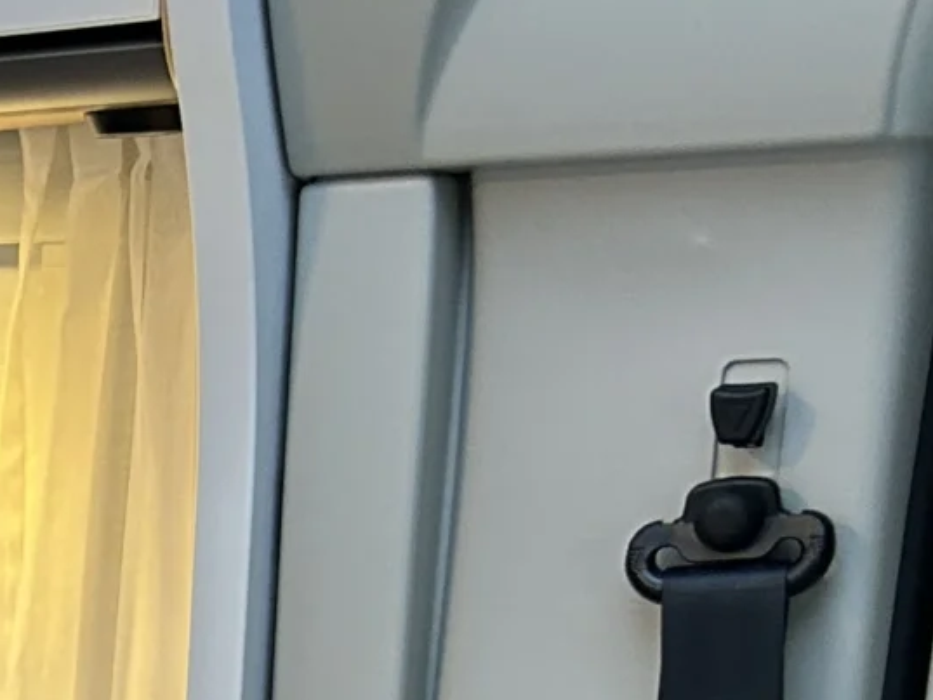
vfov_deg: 10.7
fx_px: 3343
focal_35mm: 124
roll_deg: +2.8
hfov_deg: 13.5
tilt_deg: -18.1
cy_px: 1508
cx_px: -956
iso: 100
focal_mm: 5.7
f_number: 1.5
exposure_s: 1/50
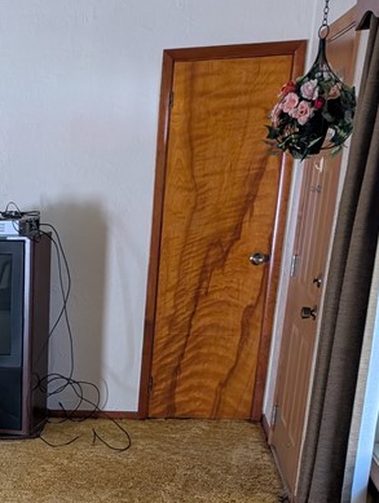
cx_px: -86
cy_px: 542
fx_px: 917
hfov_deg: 21.5
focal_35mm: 63
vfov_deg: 28.1
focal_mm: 6.9
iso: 22
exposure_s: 1/30.6
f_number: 1.68
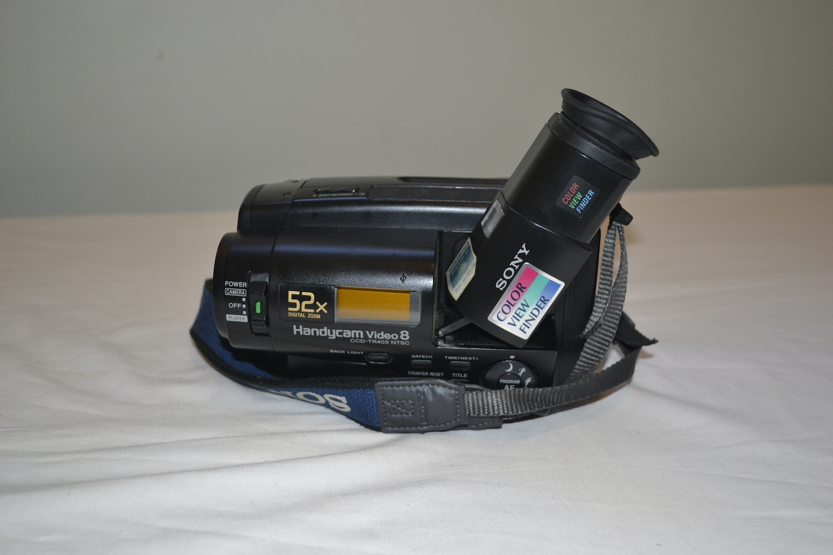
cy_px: 278
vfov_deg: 34.2
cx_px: 416
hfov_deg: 49.5
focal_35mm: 39
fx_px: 902
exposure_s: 1/60
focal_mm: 26
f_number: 4.2
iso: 500
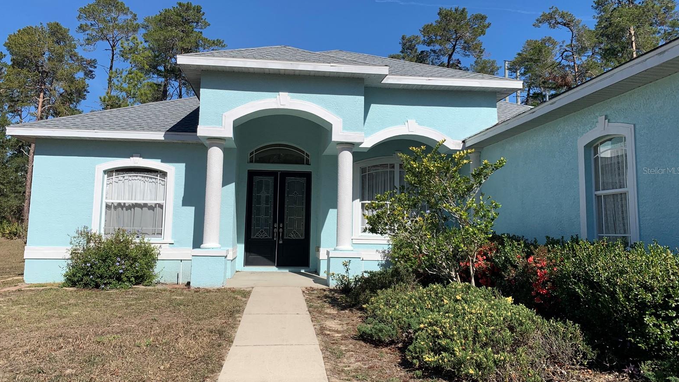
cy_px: 170
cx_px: 336
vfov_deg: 40.1
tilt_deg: +4.8
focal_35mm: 29
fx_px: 522
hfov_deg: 66.1
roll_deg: -0.9
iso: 25
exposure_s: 1/3788
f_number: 1.8
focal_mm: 4.25
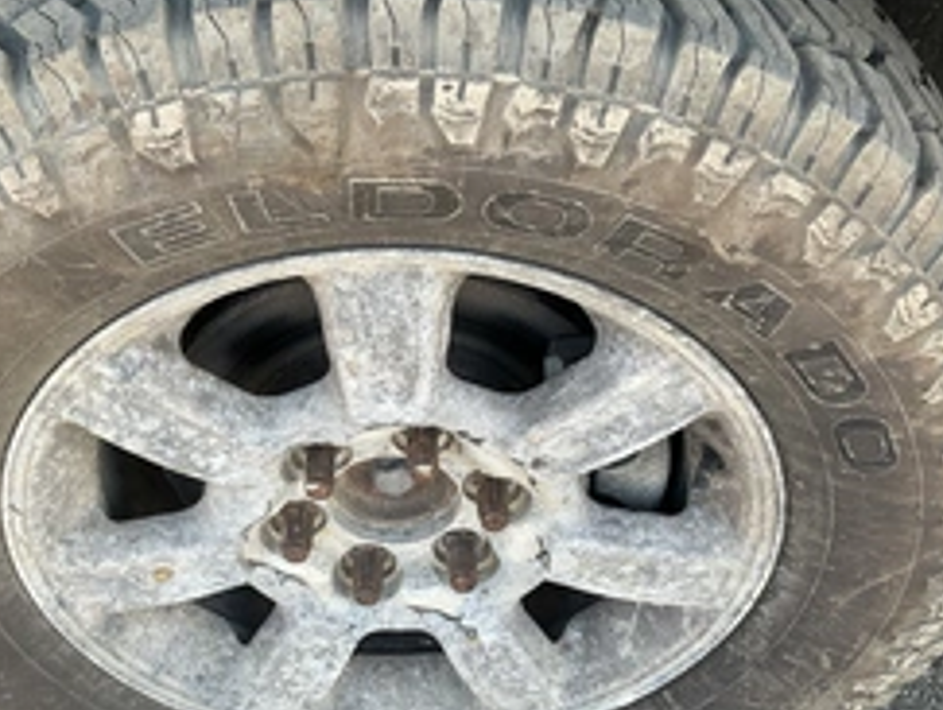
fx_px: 1255
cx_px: 404
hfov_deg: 41.1
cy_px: 372
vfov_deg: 31.6
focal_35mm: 46
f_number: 1.8
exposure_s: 1/122
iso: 20
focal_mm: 3
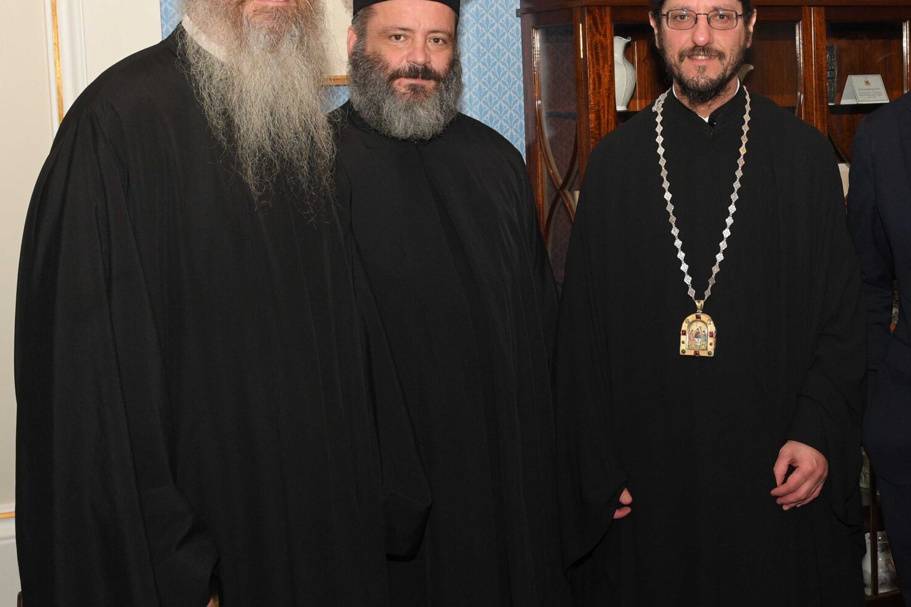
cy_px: 273
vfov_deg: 21.9
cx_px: 723
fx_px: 1569
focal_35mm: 62
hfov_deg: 31.6
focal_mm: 24
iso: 800
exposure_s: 1/125
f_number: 5.6
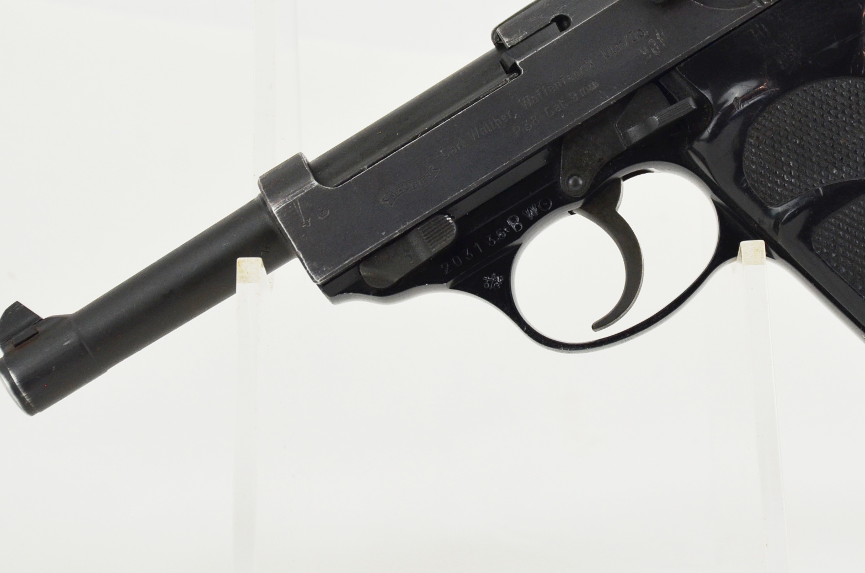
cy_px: 173
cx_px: 569
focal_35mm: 165
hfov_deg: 12.5
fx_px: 3957
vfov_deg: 8.3
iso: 720
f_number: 5.3
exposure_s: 1/250
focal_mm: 70
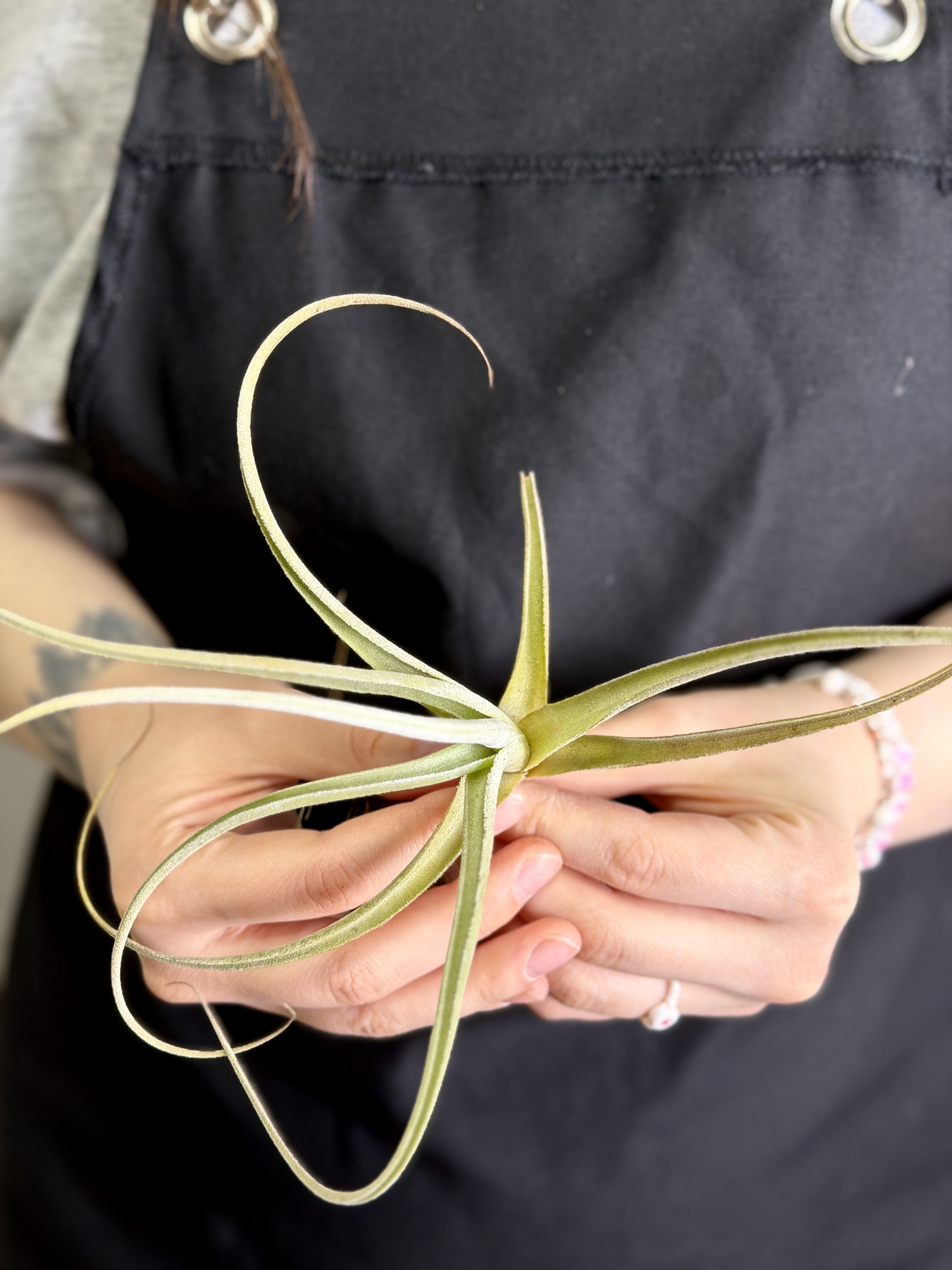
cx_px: 476
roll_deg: -1.2
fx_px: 1760
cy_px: 635
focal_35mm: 48
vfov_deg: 39.7
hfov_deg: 30.3
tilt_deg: -24.0
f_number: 1.78
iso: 100
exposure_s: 1/118
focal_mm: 6.76
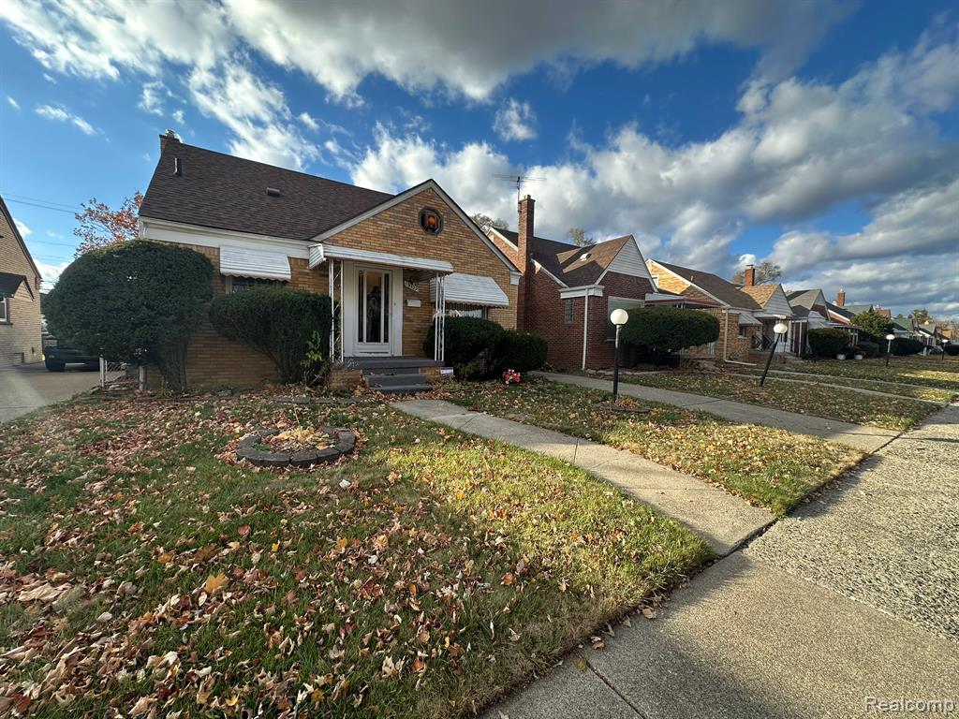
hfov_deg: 102.1
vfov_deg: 85.7
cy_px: 360
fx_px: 388
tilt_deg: -2.5
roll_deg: -1.2
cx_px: 480
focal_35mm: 14
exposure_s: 1/518
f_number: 2.2
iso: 40
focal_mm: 2.22
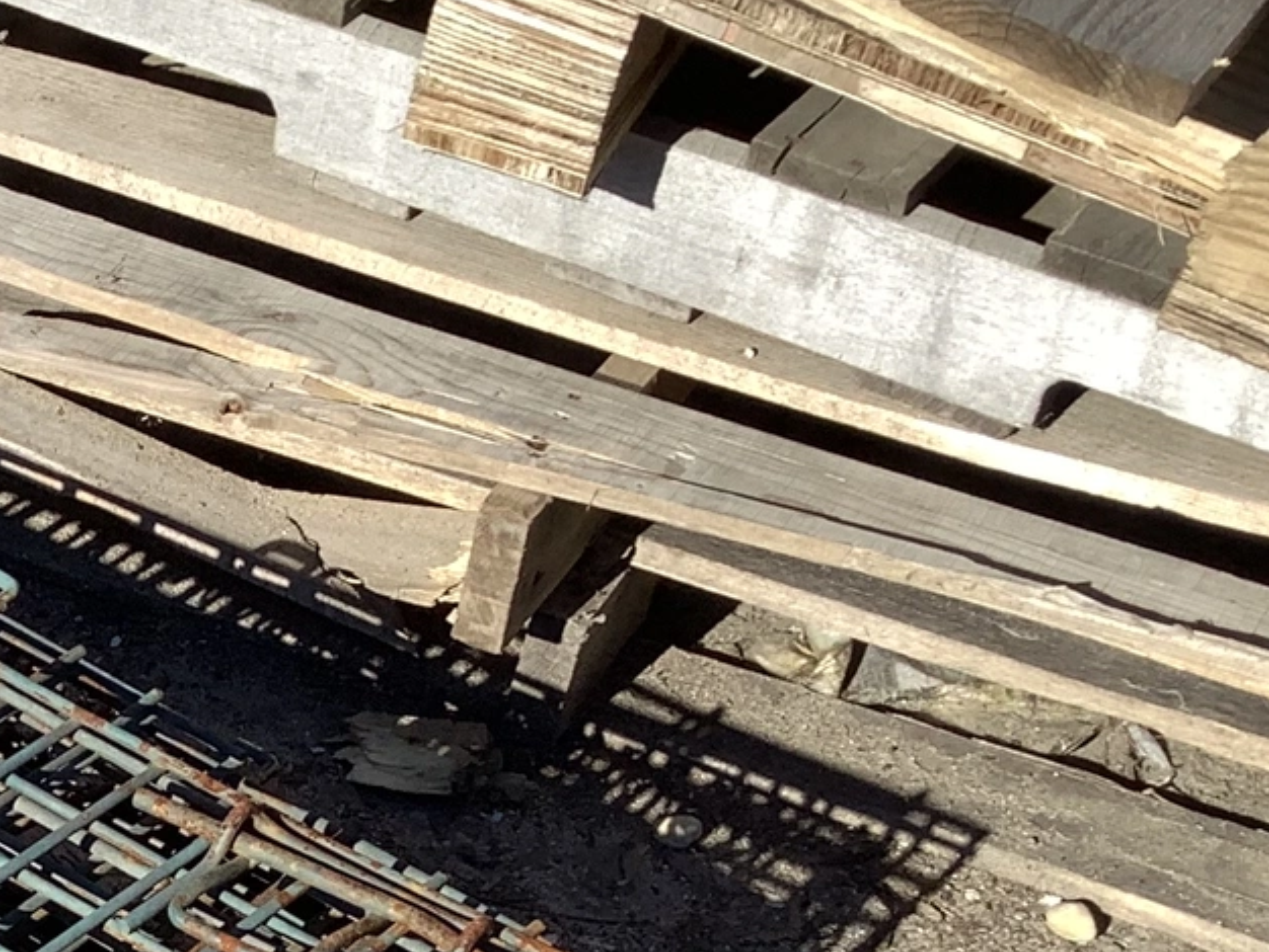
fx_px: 3631
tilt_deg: -43.0
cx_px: -464
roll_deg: -1.7
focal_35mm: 99
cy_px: 1191
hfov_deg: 18.2
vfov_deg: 14.4
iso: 25
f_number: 2.4
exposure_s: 1/715
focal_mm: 3.3
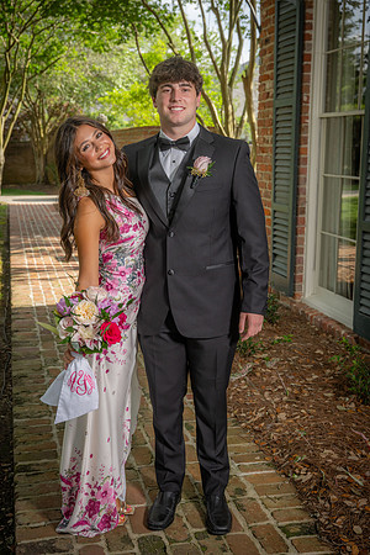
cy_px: 278
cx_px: 185
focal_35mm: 44
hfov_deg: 30.5
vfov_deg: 44.5
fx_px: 678
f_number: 5.6
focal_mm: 44
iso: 100
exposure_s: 1/160
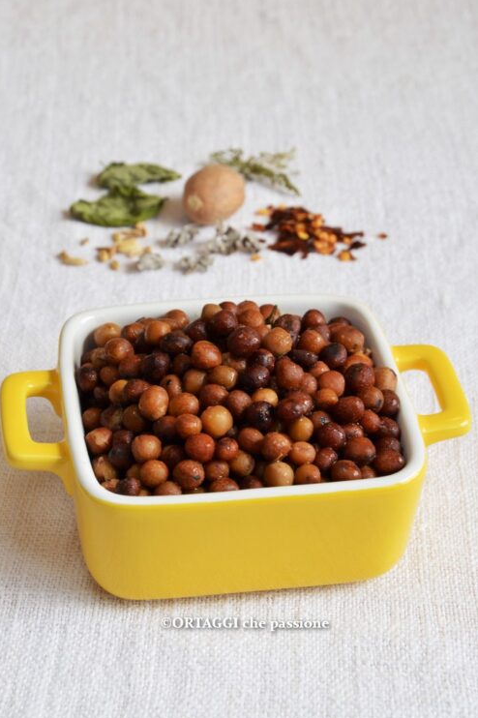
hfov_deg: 14.5
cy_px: 359
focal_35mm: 94
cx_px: 238
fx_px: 1874
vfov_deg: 21.7
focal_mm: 62
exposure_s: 2
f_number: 13
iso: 100
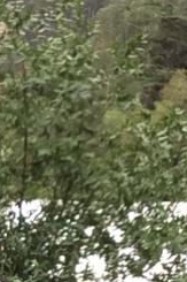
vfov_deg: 16.7
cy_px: 252
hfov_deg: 11.2
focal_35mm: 121
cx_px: 7
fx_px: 944
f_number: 2.4
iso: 50
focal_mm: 2.15
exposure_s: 1/60
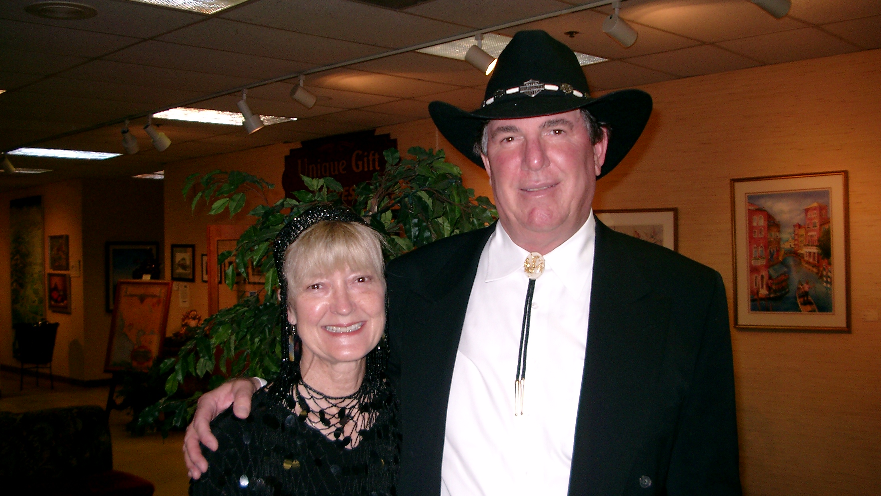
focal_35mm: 41
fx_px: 958
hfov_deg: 49.4
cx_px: 438
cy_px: 270
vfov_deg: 29.0
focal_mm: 7.6
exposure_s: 1/60
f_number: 2.6
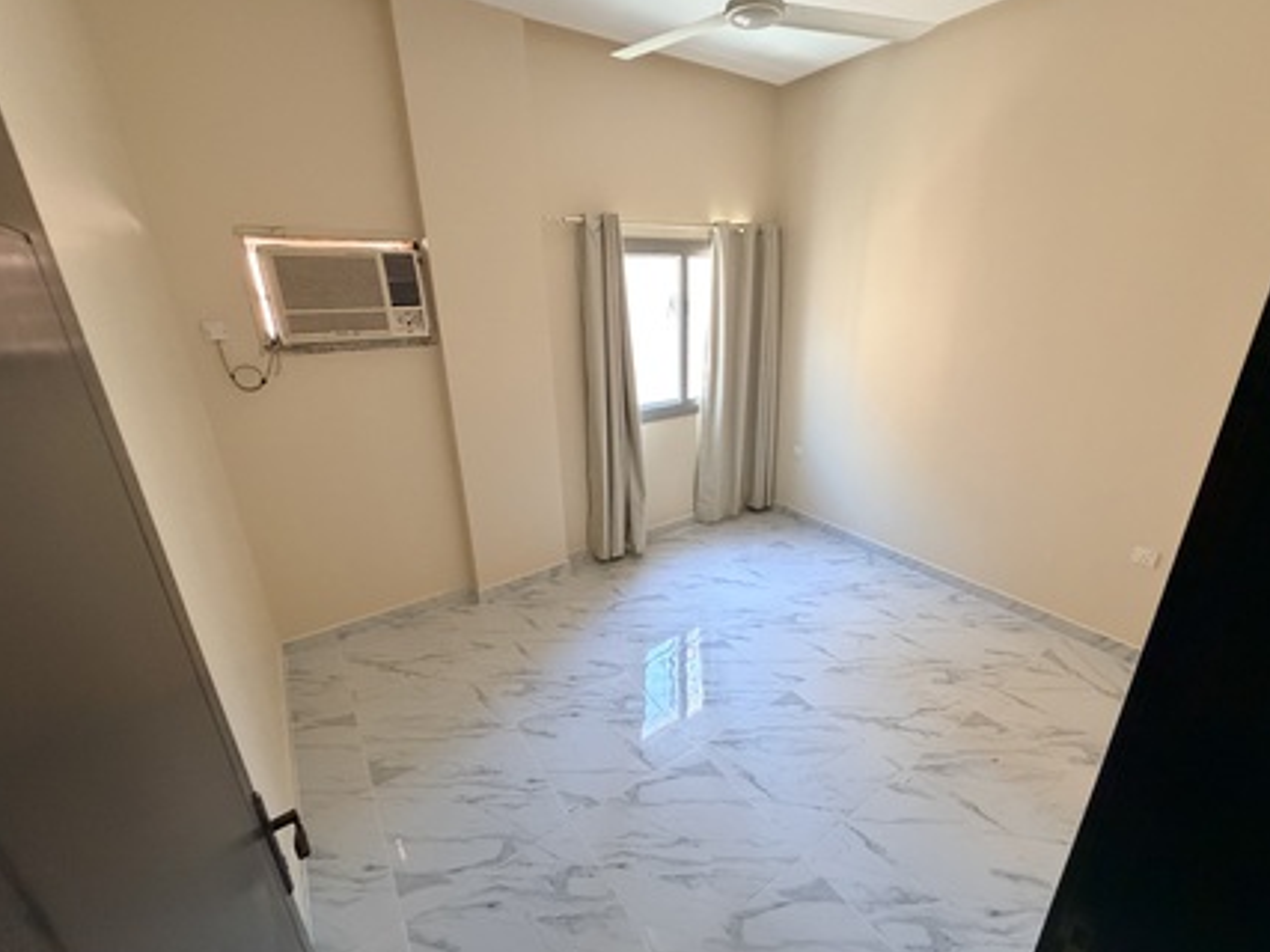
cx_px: 665
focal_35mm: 15
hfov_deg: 98.1
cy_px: 483
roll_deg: +1.1
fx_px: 550
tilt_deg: -18.1
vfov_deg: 81.7
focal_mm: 2.22
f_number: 2.2
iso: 640
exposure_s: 1/60
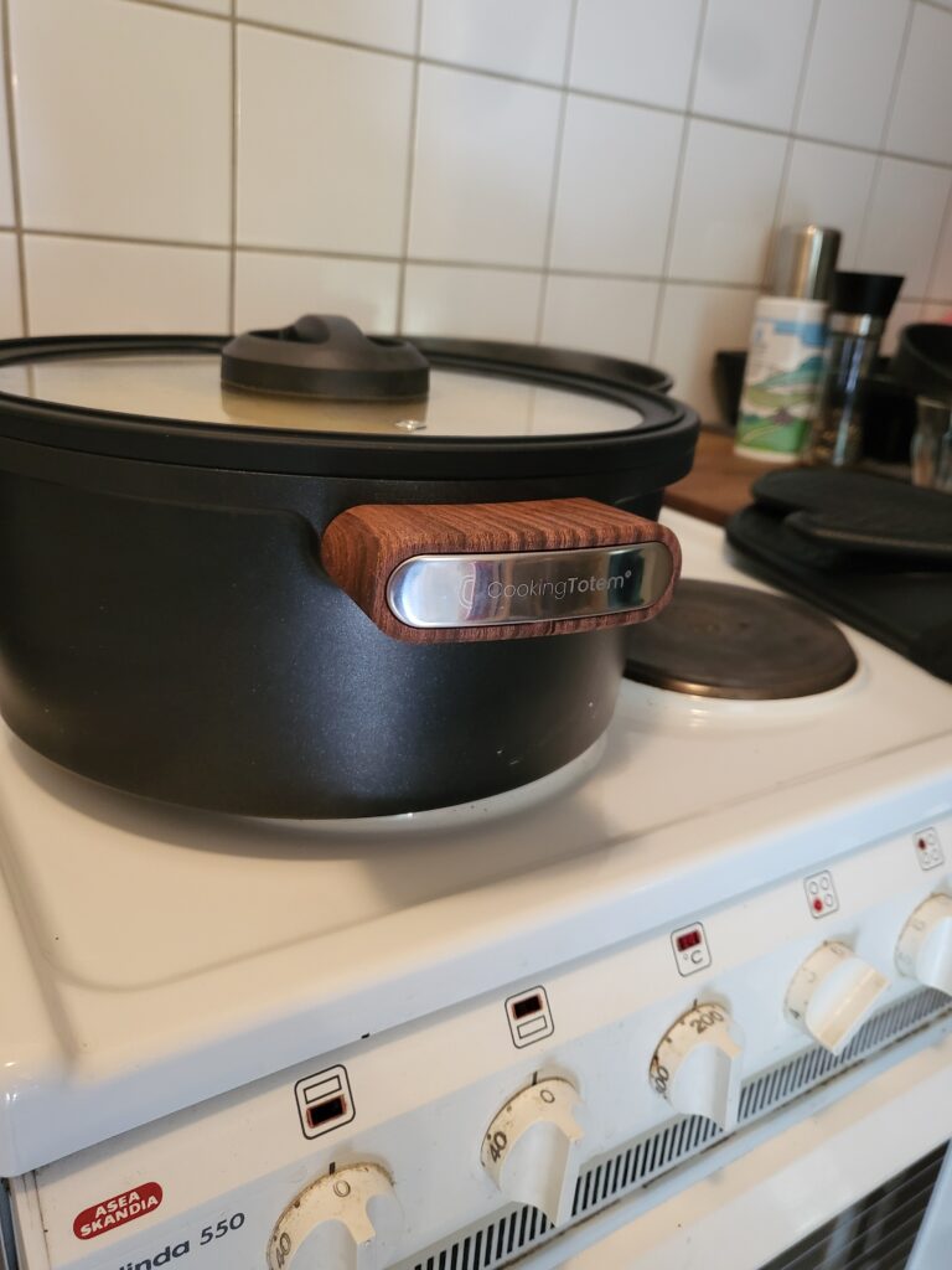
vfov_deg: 67.3
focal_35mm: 26
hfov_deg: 53.1
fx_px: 953
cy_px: 635
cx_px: 476
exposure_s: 1/50
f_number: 1.8
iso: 500
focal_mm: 4.25
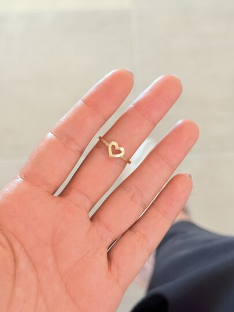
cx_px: 115
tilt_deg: -52.8
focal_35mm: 51
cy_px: 159
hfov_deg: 28.6
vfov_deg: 37.5
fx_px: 459
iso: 200
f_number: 1.78
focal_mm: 6.76
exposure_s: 1/60
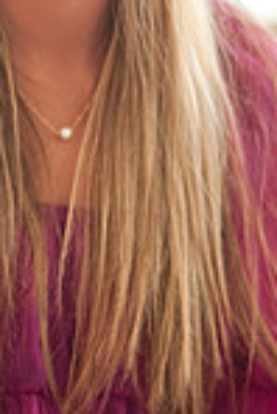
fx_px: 2971
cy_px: 67
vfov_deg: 8.0
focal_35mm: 258
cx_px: 57
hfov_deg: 5.3
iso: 200
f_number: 1.8
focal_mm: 85
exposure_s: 1/50
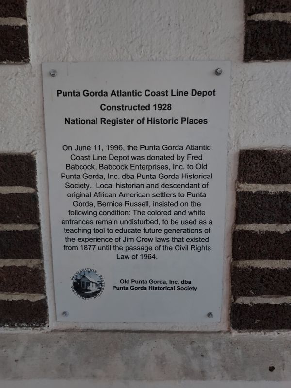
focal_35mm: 23
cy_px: 194
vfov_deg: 73.9
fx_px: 258
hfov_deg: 58.9
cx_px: 146
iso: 1956
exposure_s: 1/12
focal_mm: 5.56
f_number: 1.8
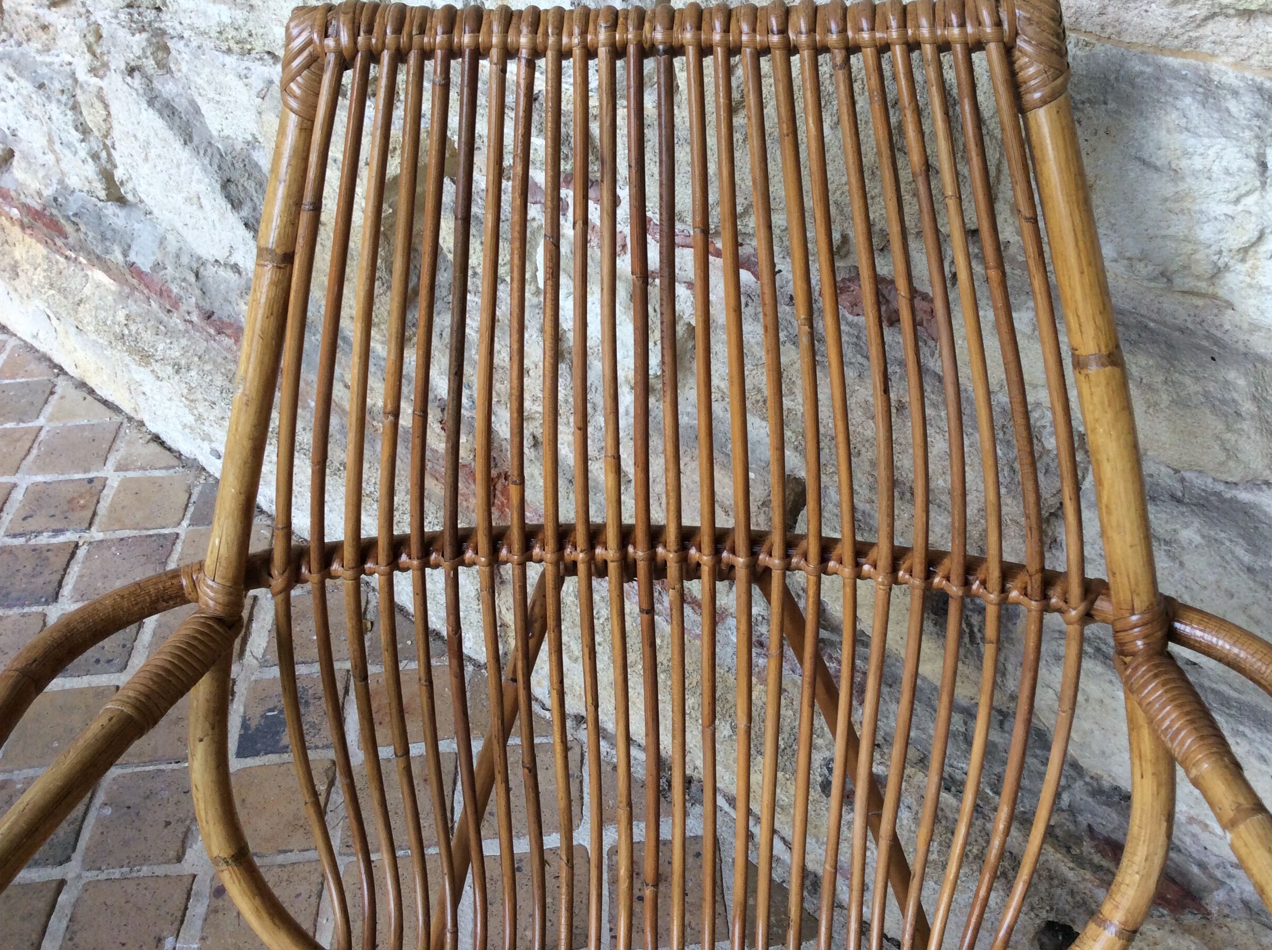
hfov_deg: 54.0
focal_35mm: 34
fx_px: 1247
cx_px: 656
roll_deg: +3.4
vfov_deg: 41.7
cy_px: 452
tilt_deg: -40.4
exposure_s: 1/100
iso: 64
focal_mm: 3.3
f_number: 2.4
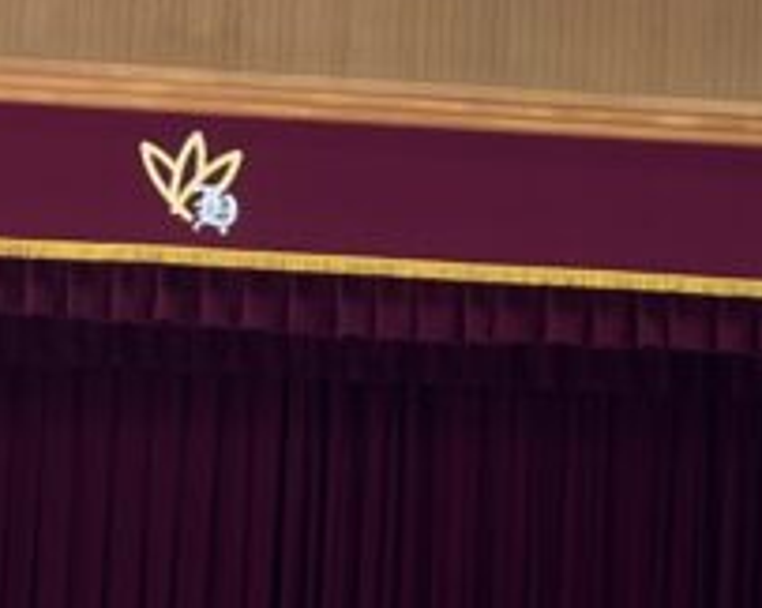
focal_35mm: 128
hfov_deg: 14.5
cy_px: 739
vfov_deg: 11.8
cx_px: 942
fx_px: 2884
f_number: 1.5
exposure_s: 1/121
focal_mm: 5.7
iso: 125
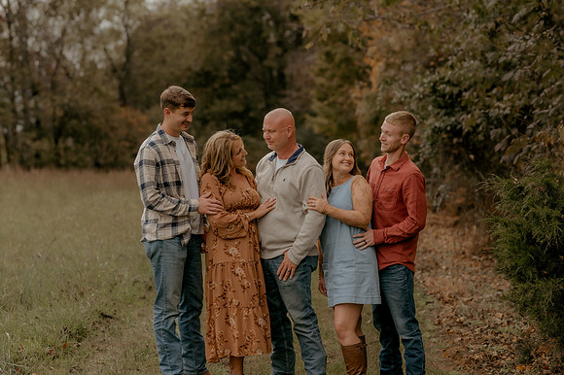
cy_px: 188
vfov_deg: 16.1
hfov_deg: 23.9
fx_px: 1331
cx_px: 282
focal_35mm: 85
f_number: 2.8
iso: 125
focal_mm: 85
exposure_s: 1/640
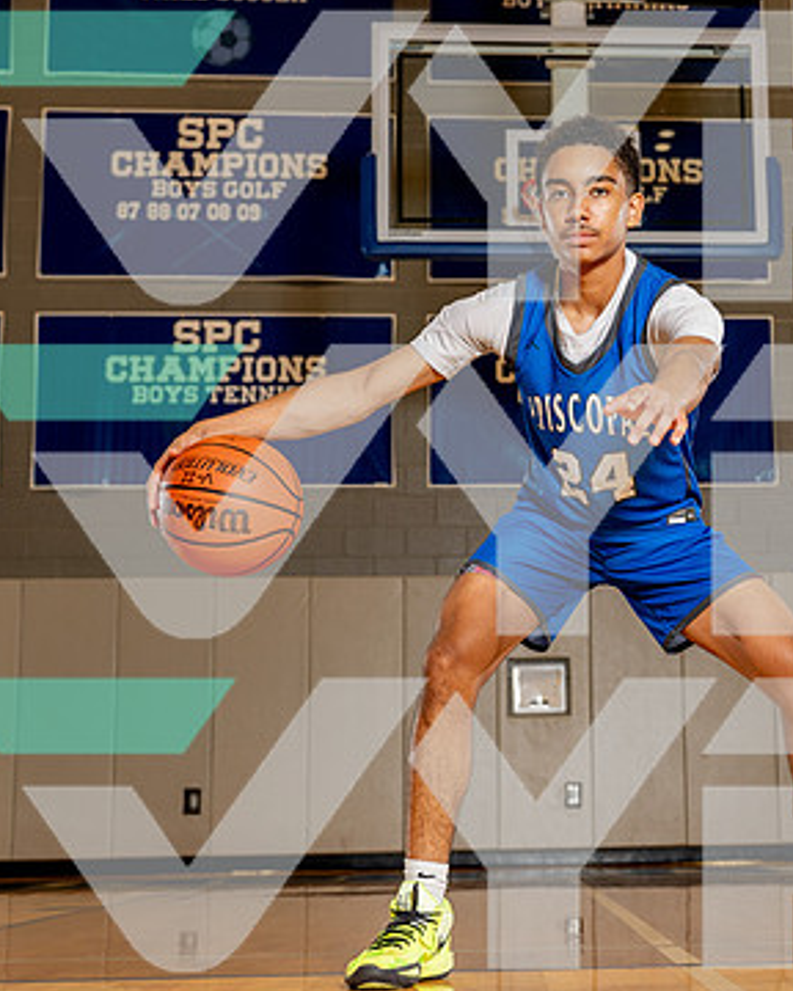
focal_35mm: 62
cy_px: 491
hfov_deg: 24.1
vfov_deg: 30.5
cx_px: 658
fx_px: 1819
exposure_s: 1/250
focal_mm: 41
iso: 250
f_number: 4
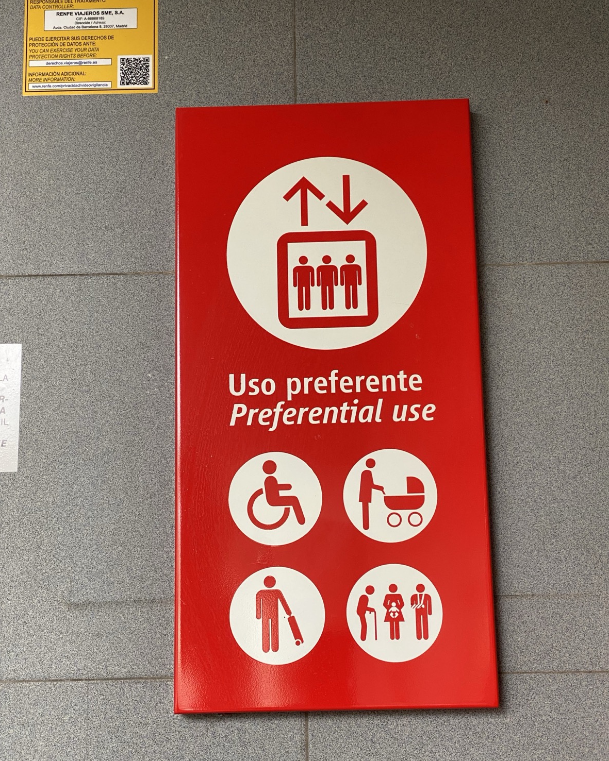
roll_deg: +1.6
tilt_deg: +13.0
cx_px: 308
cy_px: 396
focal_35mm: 55
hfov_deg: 27.6
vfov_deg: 34.2
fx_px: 1240
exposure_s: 1/121
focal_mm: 6
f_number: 2
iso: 100
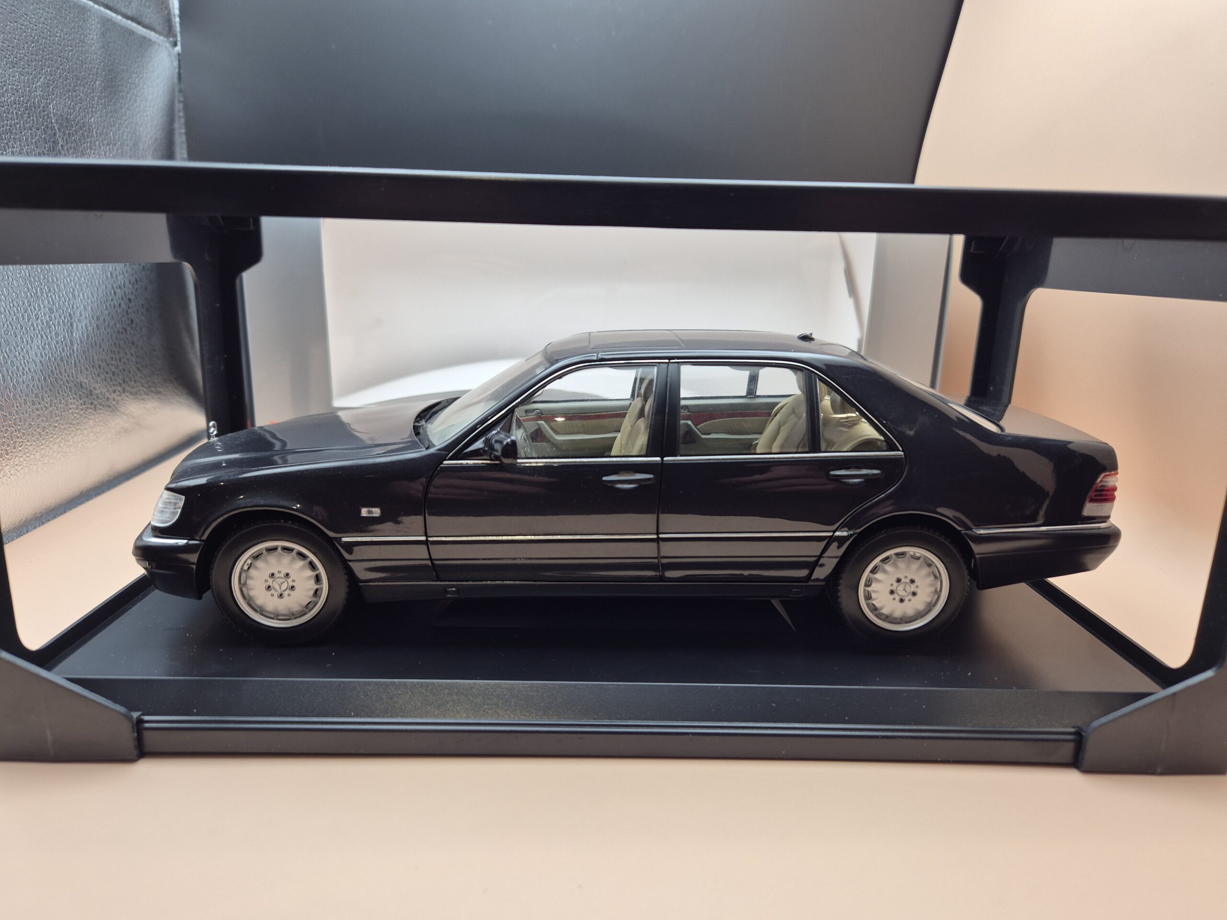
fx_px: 815
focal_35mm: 23
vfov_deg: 58.9
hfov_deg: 73.9
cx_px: 614
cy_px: 460
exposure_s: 1/53
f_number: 1.8
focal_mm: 5.4
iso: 50
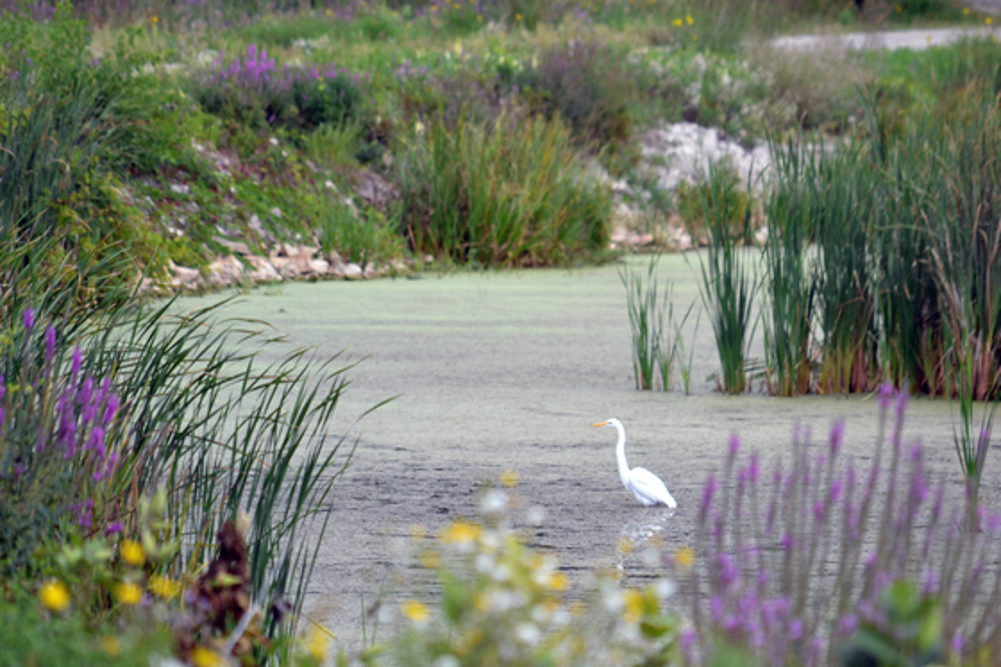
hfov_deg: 5.7
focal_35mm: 360
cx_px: 500
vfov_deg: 3.8
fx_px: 10006
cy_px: 334
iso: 400
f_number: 5.3
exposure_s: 1/500
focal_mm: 240
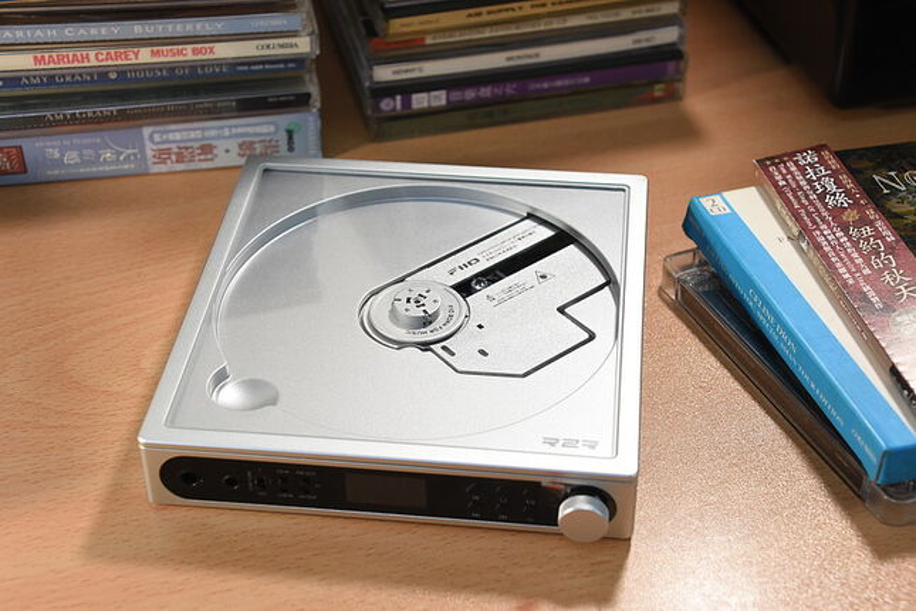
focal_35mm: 66
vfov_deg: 20.6
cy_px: 306
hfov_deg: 30.5
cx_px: 458
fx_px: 1679
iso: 800
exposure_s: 1/100
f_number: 6.3
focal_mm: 44
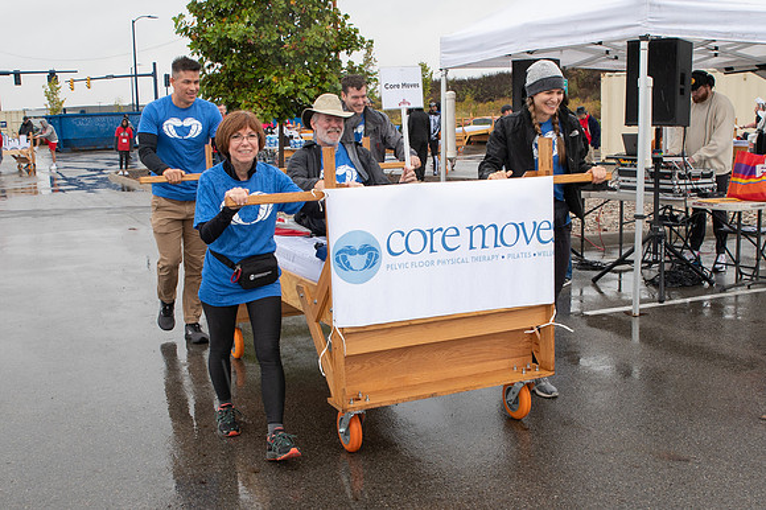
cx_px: 390
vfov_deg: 32.2
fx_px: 883
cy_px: 270
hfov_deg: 46.9
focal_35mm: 42
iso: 400
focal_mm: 26
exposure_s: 1/200
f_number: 7.1
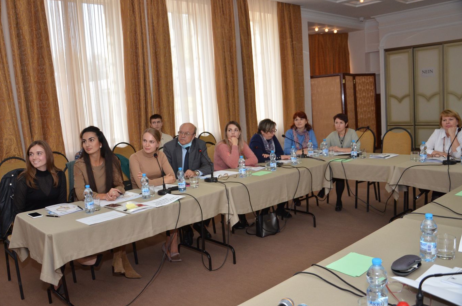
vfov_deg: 40.3
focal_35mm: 33
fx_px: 416
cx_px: 225
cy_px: 150
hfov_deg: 58.0
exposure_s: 1/250
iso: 800
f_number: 3.8
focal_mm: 21
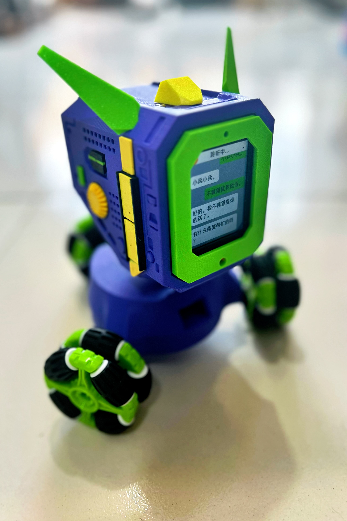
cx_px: 167
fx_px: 405
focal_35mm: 28
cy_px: 258
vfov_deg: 65.5
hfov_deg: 46.4
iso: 125
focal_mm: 5.7
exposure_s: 1/100
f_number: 1.5
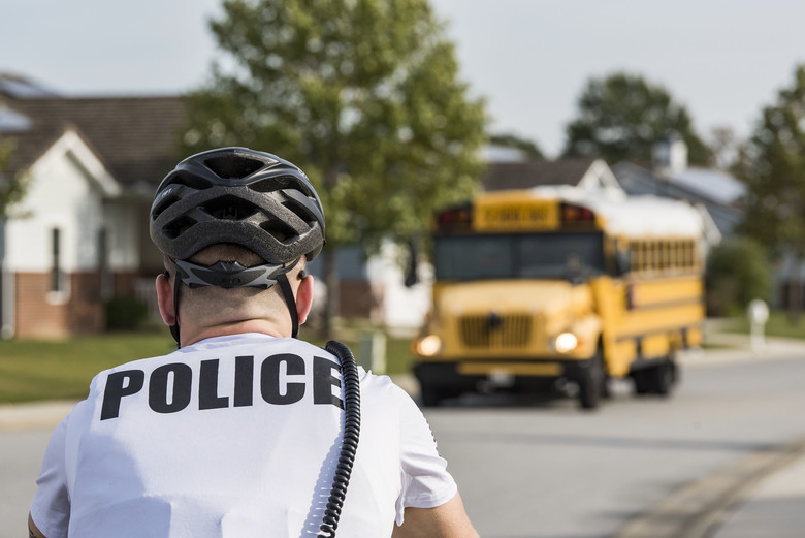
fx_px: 3244
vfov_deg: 9.5
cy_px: 269
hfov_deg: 14.1
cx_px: 402
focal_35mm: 145
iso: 200
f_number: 8
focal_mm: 145
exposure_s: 1/640
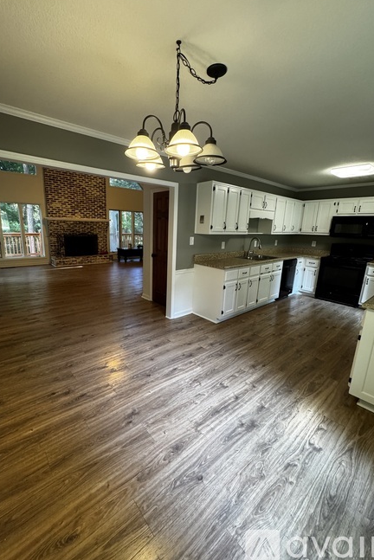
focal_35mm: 15
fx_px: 233
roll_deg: -1.4
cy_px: 276
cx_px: 169
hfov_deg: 77.2
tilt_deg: -12.3
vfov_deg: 100.4
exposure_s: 1/60
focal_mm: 2.22
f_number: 2.2
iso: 320
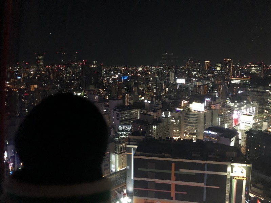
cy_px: 102
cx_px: 136
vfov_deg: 49.7
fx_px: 219
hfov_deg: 63.4
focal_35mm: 28
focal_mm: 3.99
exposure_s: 1/4
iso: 320
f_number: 1.8
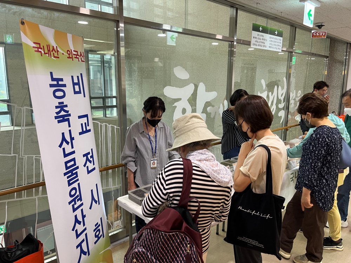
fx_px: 264
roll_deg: +0.1
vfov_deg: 53.1
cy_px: 132
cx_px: 176
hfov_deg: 67.3
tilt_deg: -11.6
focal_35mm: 26
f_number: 1.6
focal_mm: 5.1
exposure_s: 1/60
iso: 160
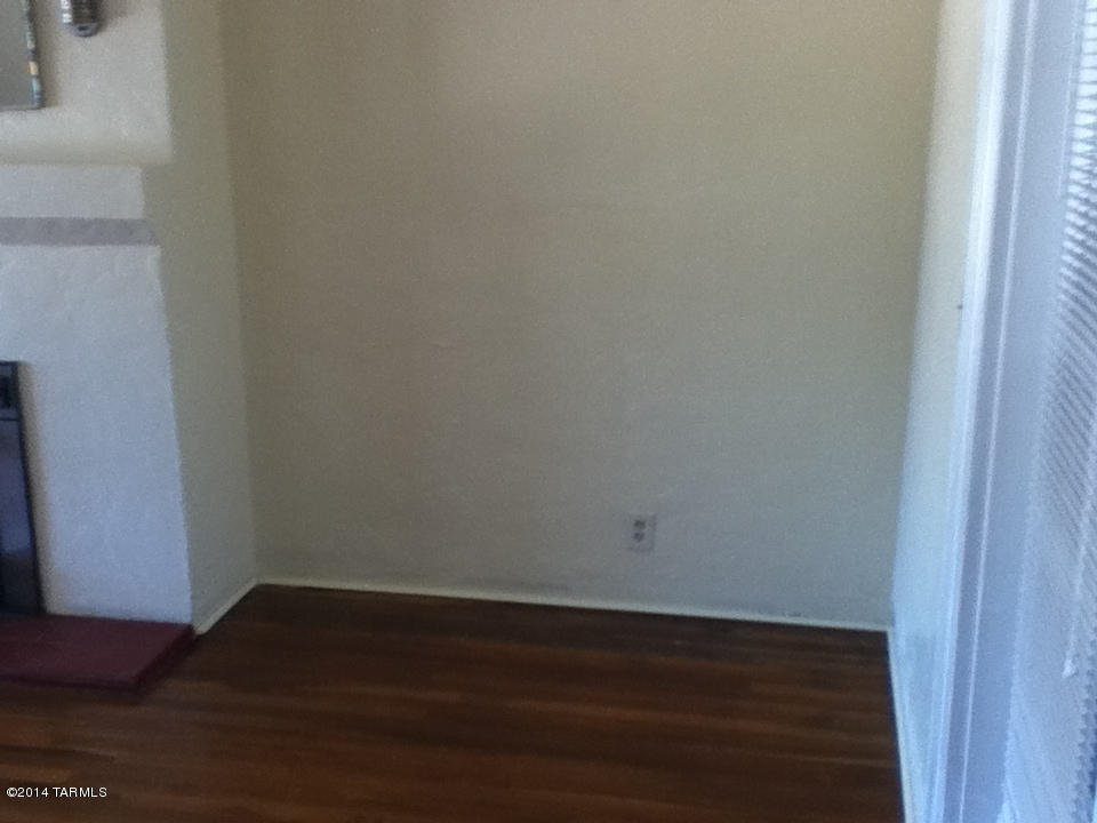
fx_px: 1014
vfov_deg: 44.2
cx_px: 548
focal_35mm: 32
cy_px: 412
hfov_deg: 56.8
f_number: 2.4
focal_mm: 3.85
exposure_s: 1/30
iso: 125
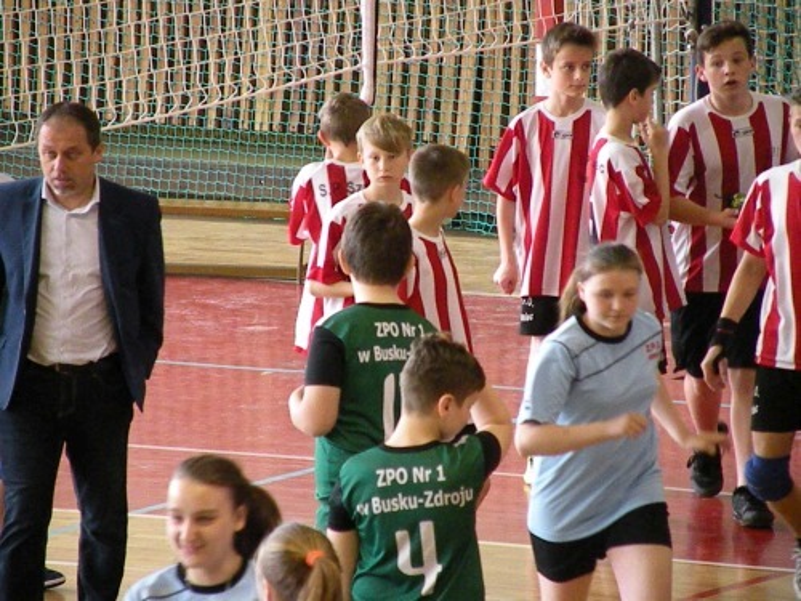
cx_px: 400
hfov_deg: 4.8
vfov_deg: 3.6
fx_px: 9510
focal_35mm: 411
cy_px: 300
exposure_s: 1/99.2
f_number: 4.5
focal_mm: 72.9
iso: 1600
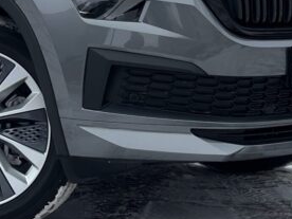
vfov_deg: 8.2
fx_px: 1502
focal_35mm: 178
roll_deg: +0.3
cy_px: -109
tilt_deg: -0.3
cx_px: -51
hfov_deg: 10.9
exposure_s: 1/1783
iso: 80
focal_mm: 6.86
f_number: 1.78
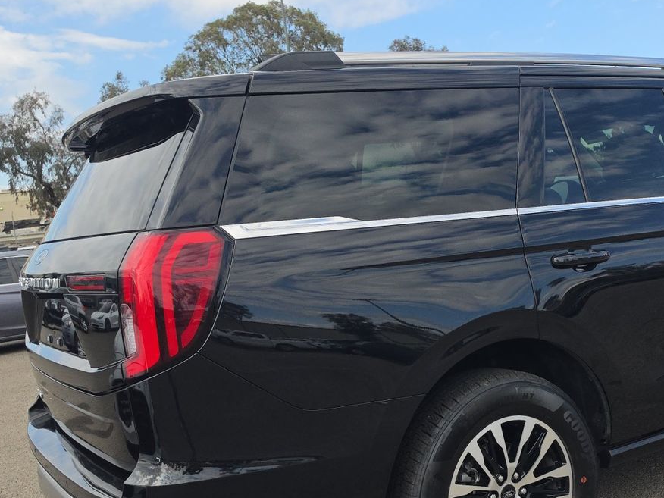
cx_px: 455
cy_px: 324
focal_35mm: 42
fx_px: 806
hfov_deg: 44.0
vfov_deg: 34.1
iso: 63
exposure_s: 1/3436
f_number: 1.4
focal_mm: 6.5
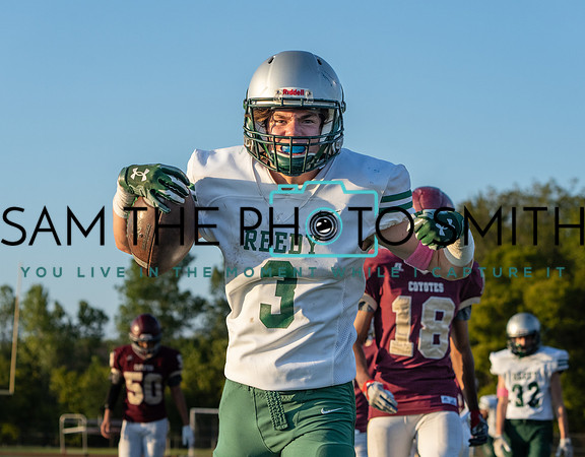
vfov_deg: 11.4
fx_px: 2290
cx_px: 294
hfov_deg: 14.6
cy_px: 242
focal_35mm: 133
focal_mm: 100
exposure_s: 1/1250
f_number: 7.1
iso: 800
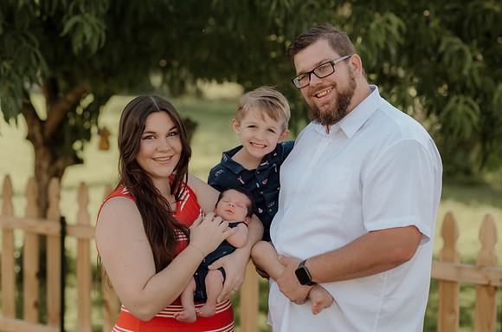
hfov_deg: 23.7
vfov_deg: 15.8
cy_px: 169
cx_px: 248
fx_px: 1197
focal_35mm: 86
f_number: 2.5
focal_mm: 85
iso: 80
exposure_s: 1/320
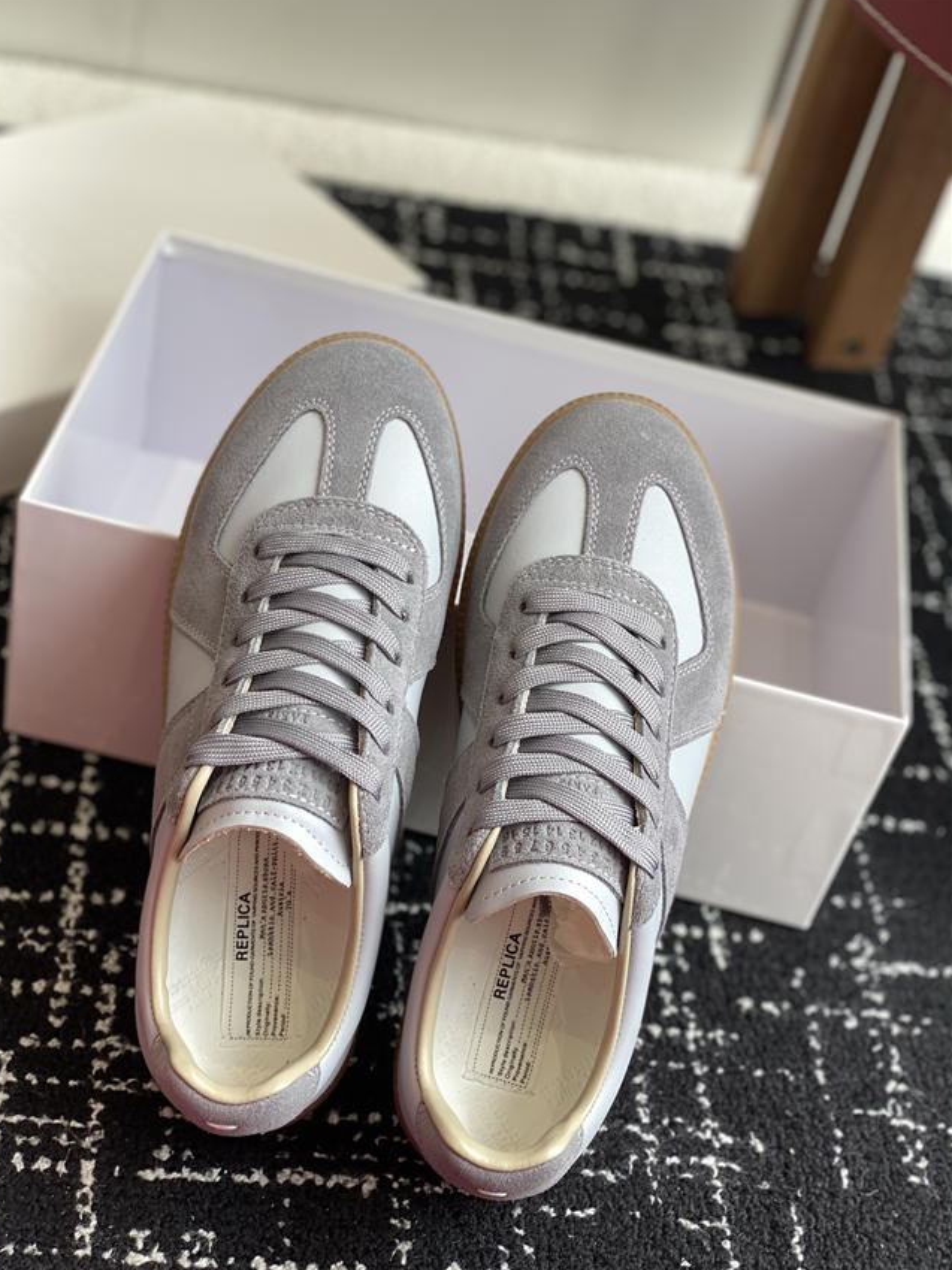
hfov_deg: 27.5
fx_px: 1944
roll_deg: -15.7
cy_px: 638
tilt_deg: -39.4
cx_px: 468
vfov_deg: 36.2
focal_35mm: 53
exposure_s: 1/122
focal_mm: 6
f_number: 2
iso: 20
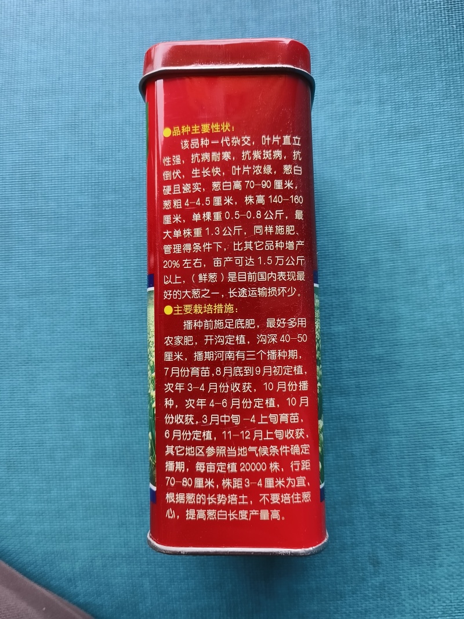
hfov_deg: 58.9
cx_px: 232
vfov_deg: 73.9
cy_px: 310
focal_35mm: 23
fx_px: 411
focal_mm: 5.5
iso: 137
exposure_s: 1/100
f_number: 1.75
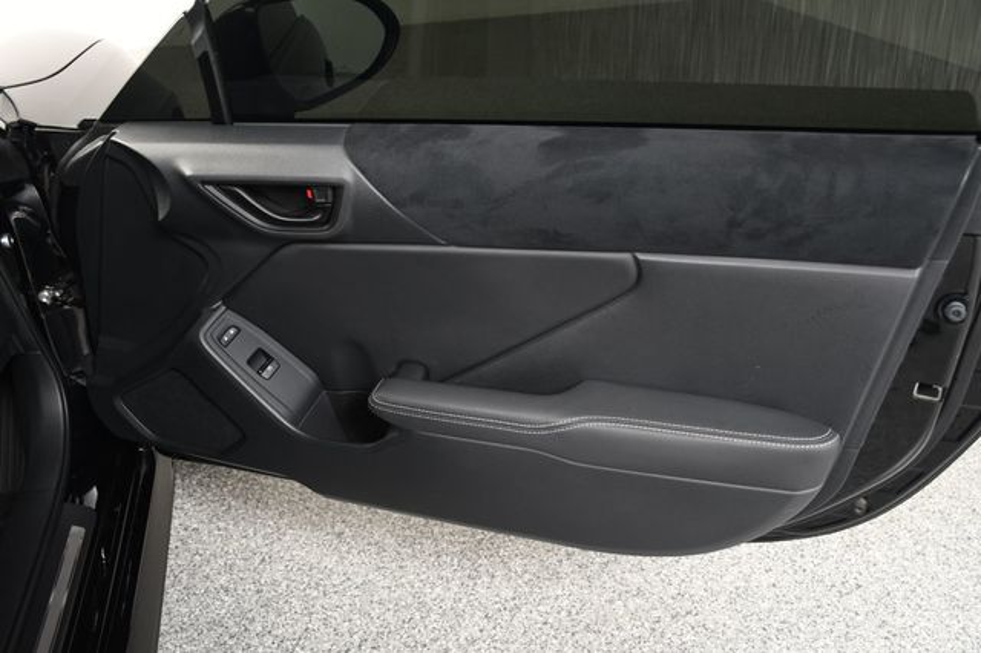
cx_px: 490
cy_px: 326
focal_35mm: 34
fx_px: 926
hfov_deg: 55.8
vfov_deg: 38.8
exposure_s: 1/160
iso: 100
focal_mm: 23
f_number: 3.8
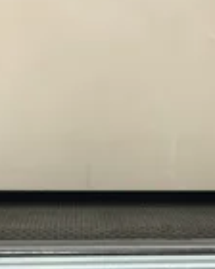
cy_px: 252
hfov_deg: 18.9
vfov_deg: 22.9
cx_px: 125
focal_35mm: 81
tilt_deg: -14.7
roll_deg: -1.7
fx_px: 644
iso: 320
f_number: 1.8
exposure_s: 1/46
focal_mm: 3
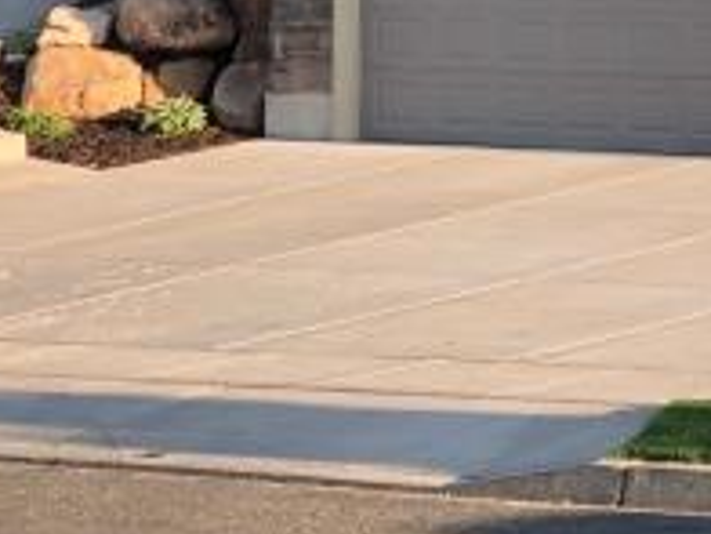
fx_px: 3820
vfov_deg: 7.8
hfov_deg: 10.6
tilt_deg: +3.7
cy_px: -269
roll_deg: -0.1
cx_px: 664
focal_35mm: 186
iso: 20
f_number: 2.8
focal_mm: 6.6
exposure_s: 1/170
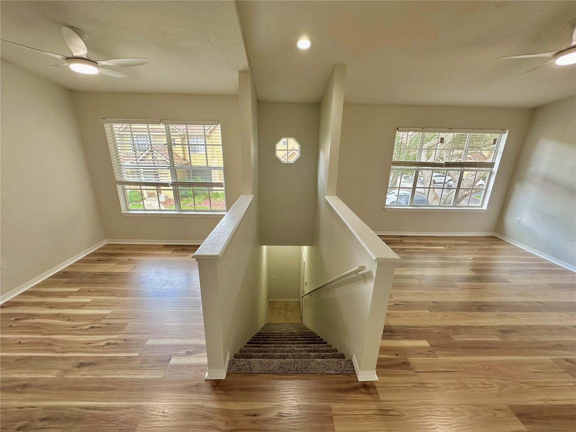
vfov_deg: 85.7
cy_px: 216
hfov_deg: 102.1
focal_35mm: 14
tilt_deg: -17.9
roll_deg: -1.4
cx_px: 288
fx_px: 233
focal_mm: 2.22
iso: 125
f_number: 2.2
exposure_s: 1/99
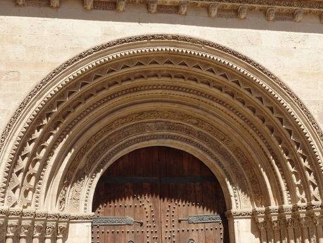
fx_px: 467
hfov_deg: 38.2
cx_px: 163
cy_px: 121
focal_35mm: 50
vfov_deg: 29.1
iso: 125
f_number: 4.9
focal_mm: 8.8
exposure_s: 1/640
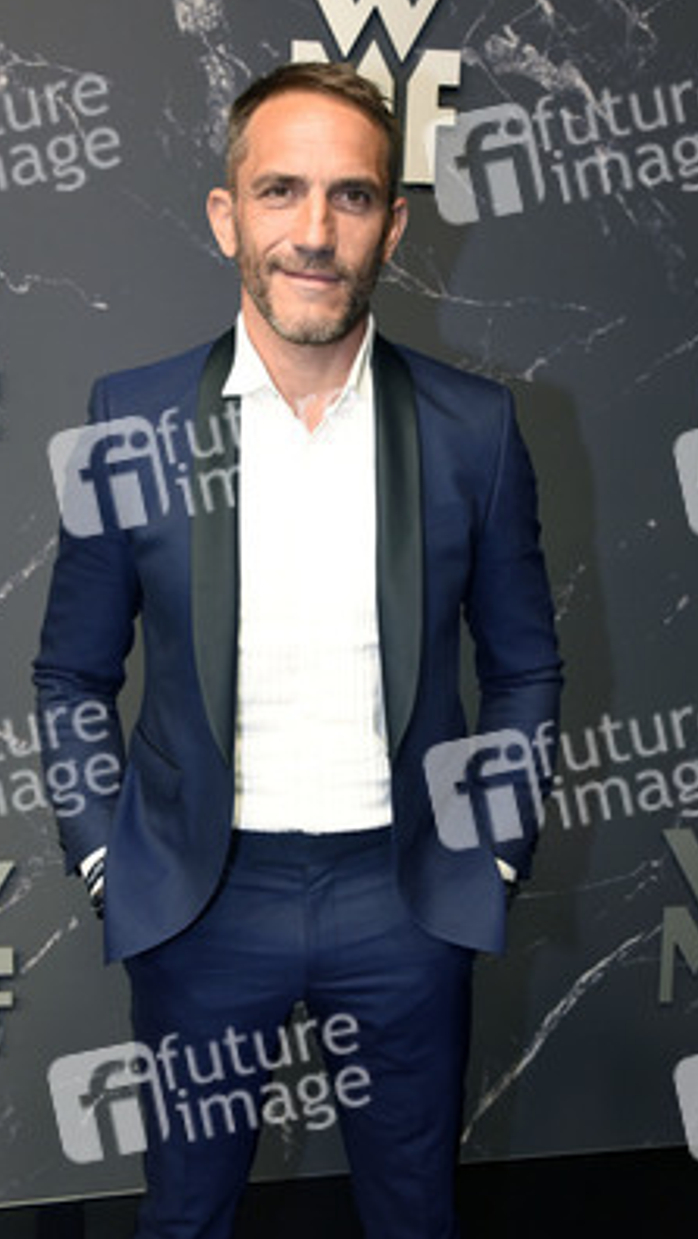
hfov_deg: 32.0
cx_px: 300
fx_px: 1216
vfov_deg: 54.0
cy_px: 620
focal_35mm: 37
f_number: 6.3
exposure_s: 1/80
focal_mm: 35
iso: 2000
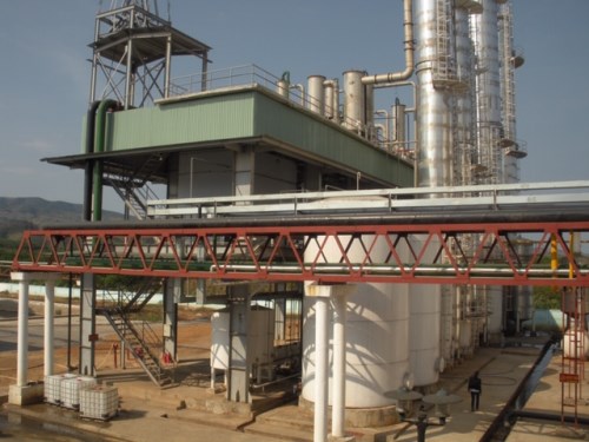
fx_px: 613
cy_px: 221
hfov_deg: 51.4
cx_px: 294
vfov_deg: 39.7
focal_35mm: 36
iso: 64
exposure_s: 1/430
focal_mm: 6.3
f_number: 5.6
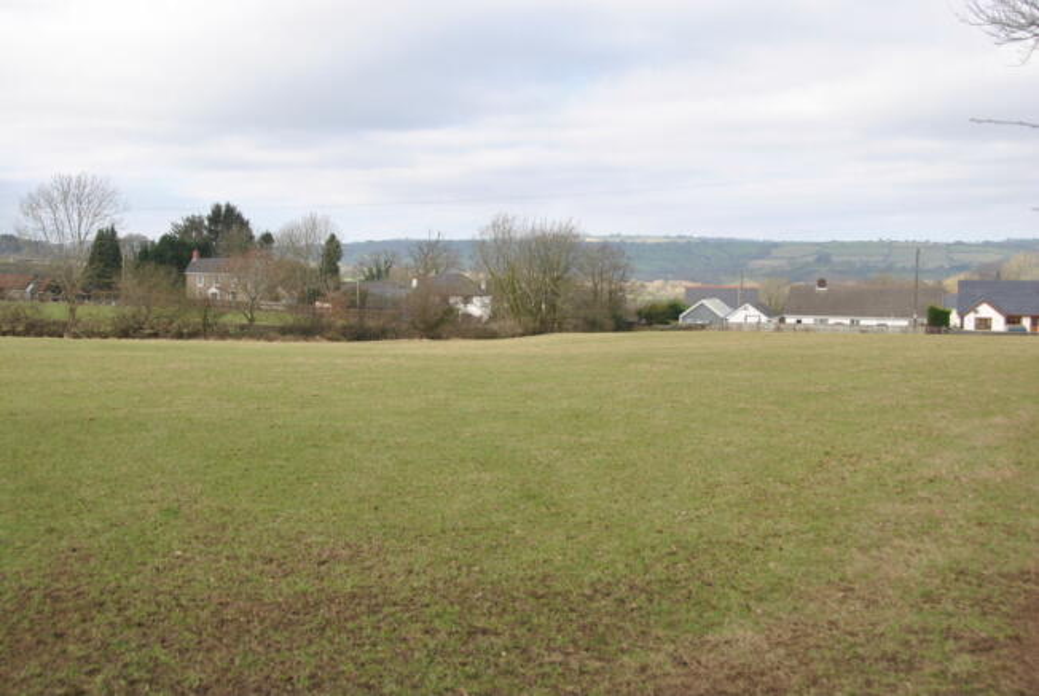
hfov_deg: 44.9
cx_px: 520
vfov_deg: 31.0
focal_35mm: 44
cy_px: 348
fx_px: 1257
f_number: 6.3
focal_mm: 29
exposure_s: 1/200
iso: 100
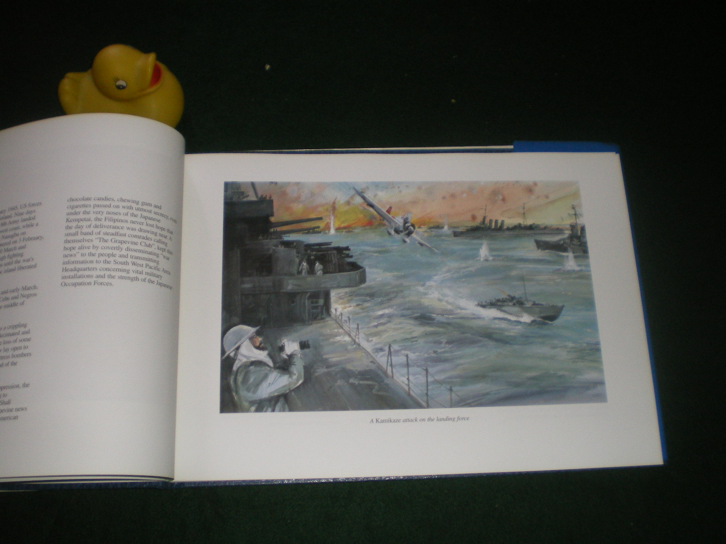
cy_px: 272
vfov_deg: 37.7
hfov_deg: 49.0
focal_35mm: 38
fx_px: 797
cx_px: 363
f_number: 3.1
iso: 200
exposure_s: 1/50
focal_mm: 6.3
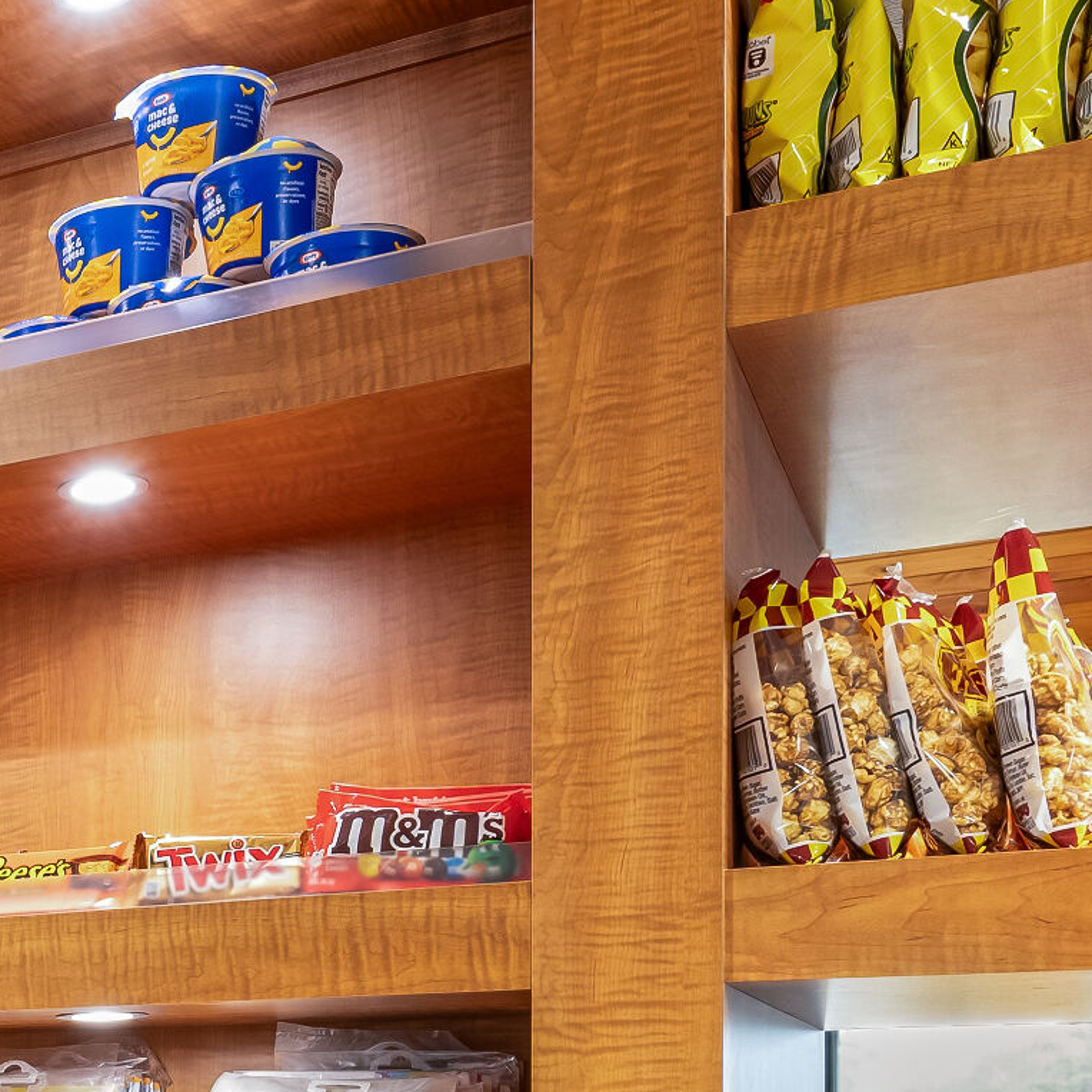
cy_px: 1156
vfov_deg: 26.6
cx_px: -449
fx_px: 2141
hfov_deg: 23.9
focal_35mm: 60
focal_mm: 18
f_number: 8
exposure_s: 1
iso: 250
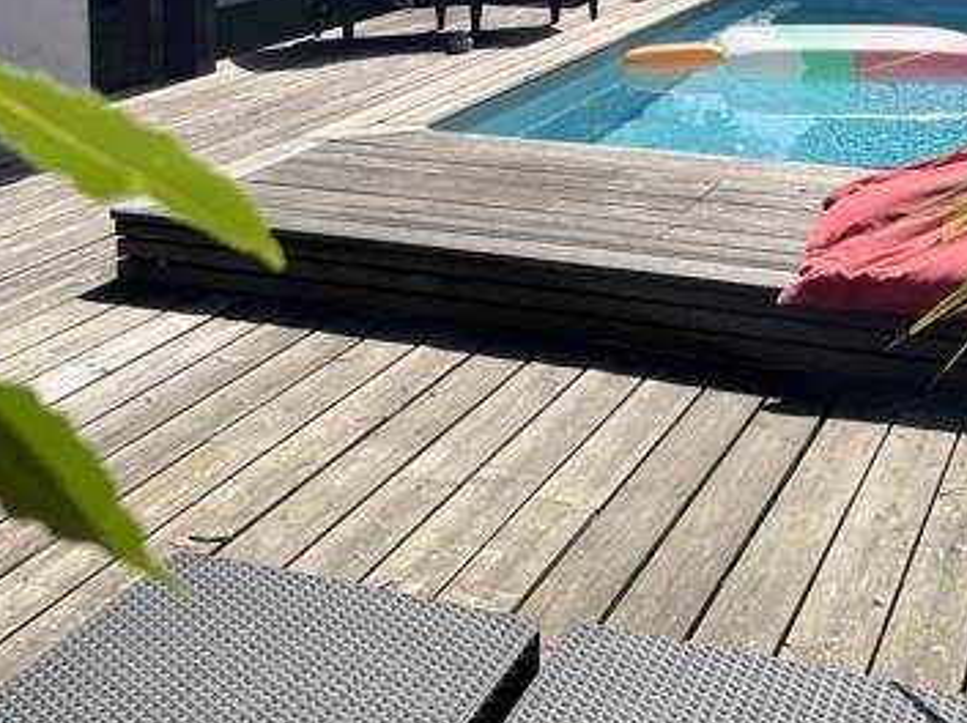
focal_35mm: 59
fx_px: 1646
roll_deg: +0.8
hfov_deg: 32.7
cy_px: -33
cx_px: 542
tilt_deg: -7.0
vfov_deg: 23.5
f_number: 1.6
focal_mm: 5.1
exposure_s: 1/3135
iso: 50
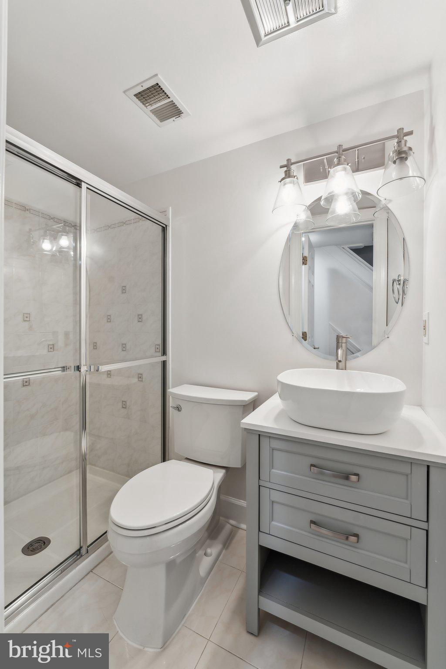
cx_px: 223
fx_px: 271
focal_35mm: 15
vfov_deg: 101.9
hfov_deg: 78.8
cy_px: 334
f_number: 8
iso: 200
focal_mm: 14.6
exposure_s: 1/13
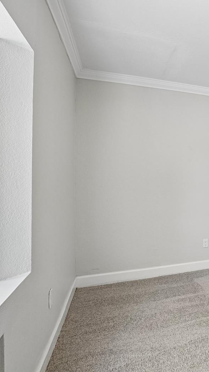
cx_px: 236
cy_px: 184
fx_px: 236
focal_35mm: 24
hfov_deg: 38.5
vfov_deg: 76.3
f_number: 8
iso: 320
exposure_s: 1/30
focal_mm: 10
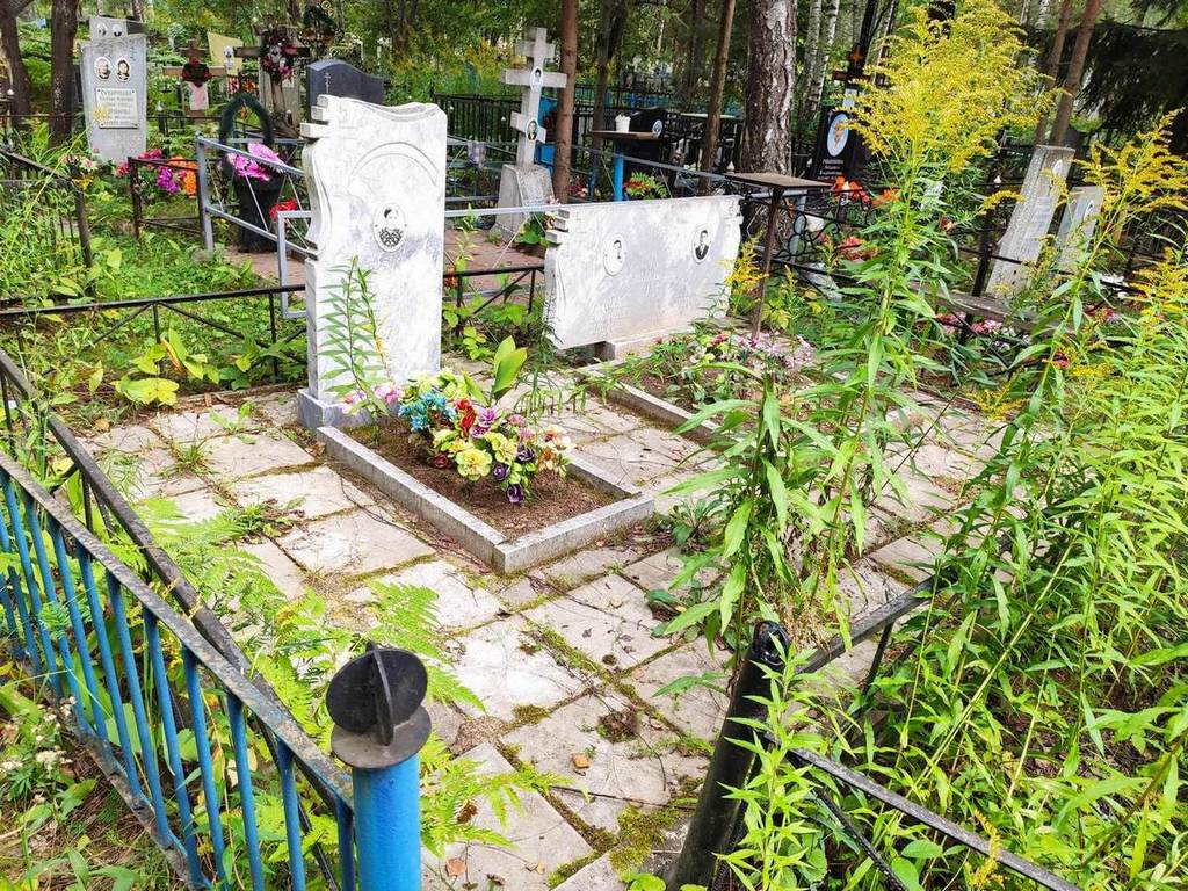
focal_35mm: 26
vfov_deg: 53.1
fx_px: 892
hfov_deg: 67.3
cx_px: 594
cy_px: 446
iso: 112
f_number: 1.75
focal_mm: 4.77
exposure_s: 1/147
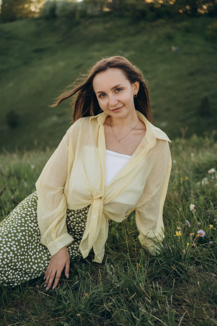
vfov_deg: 54.4
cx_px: 108
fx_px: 316
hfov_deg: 37.9
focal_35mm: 35
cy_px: 163
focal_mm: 35
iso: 200
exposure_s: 1/640
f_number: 2
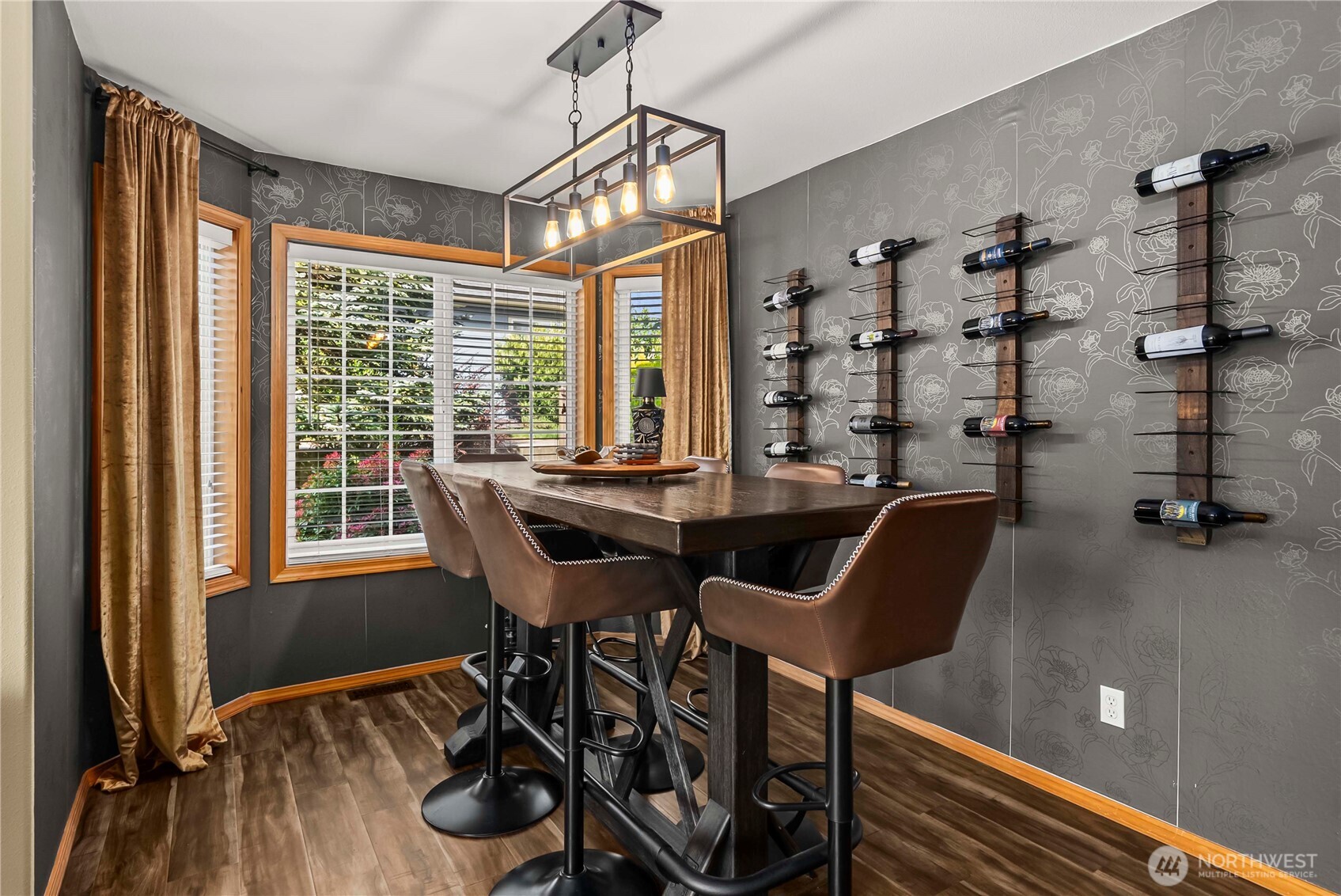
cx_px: 670
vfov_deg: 67.4
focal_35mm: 18
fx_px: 671
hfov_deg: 90.0
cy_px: 448
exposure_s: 1/8
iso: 1000
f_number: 7.1
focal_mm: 18
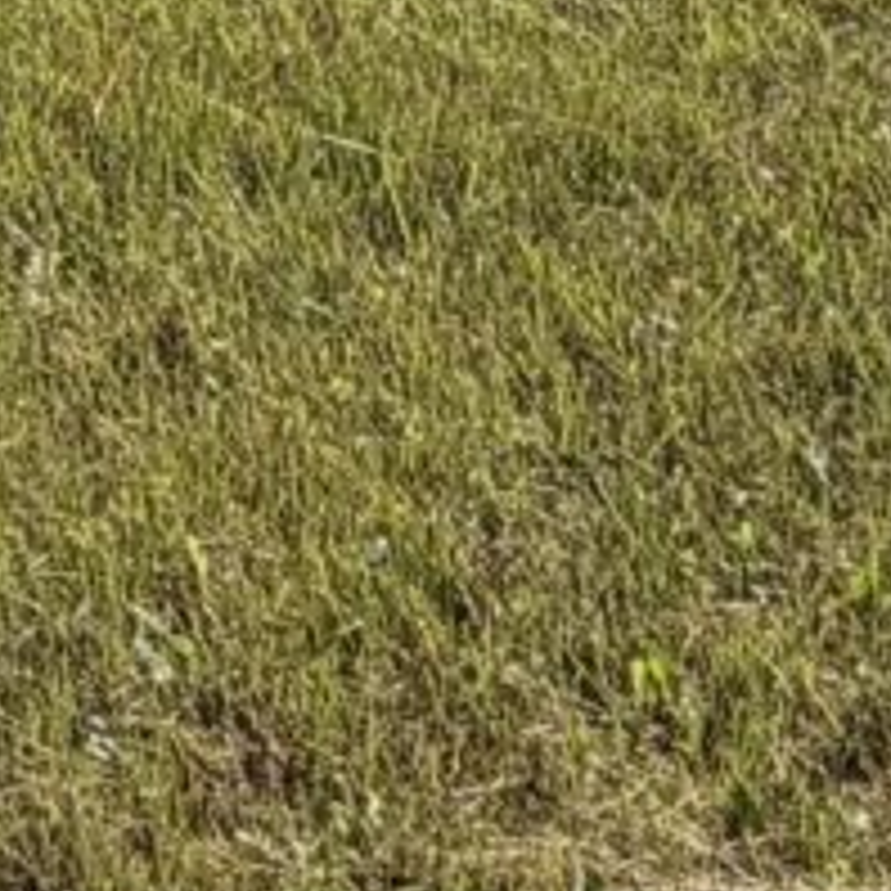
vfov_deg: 10.4
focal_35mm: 120
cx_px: 423
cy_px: -1786
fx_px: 3495
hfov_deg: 14.5
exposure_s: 1/1001
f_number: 2.2
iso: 20
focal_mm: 2.22
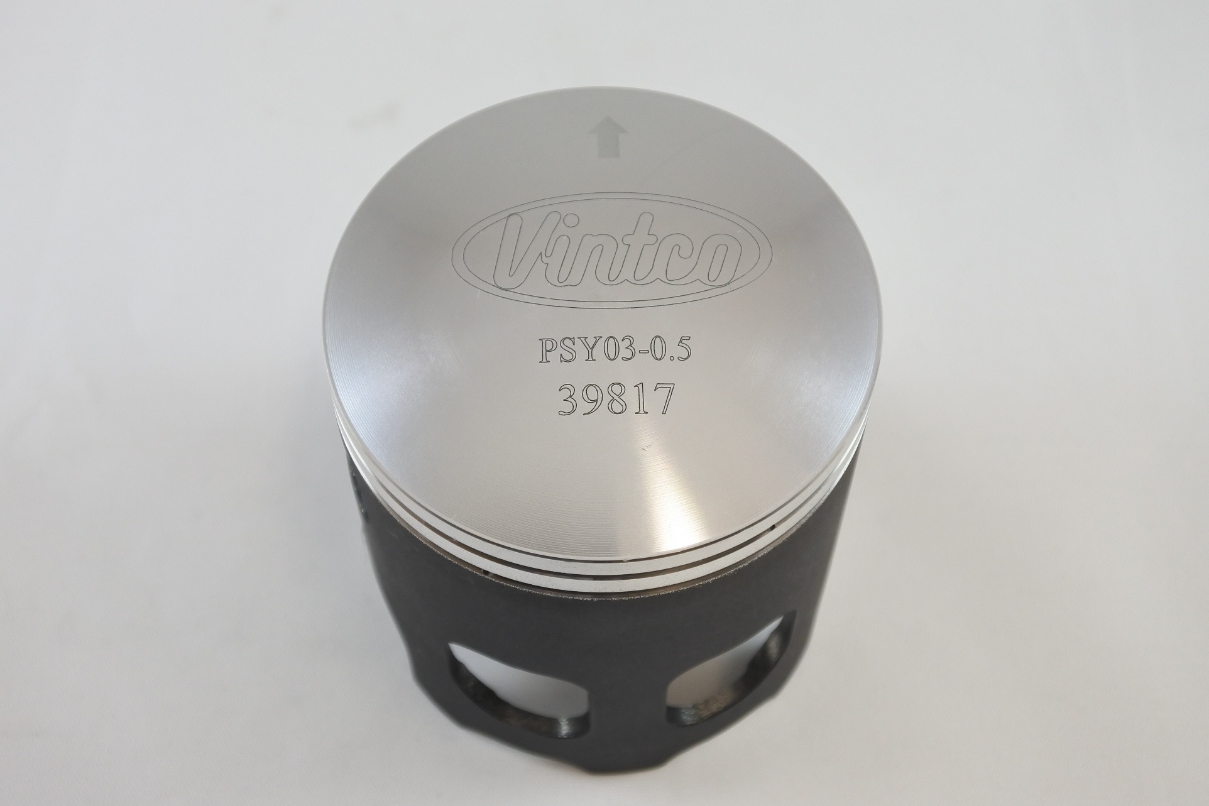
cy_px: 403
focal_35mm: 46
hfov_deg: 42.7
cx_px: 604
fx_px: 1545
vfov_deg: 29.2
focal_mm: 17.2
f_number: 4.5
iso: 400
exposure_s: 1/125
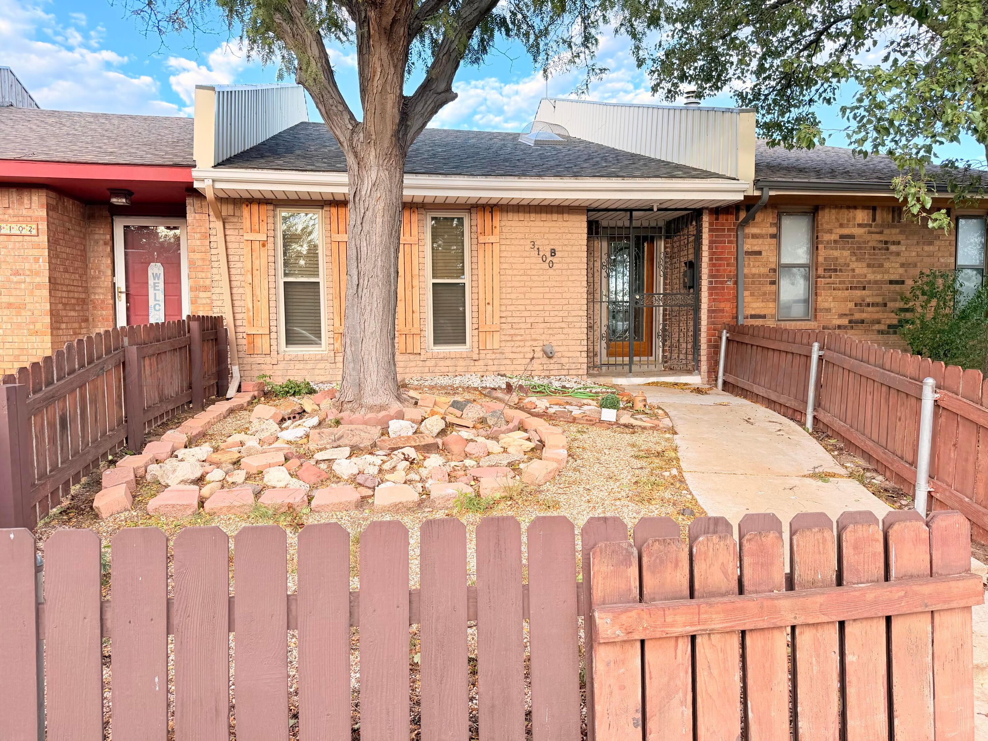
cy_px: 370
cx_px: 494
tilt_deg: -5.2
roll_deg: -2.4
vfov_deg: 56.8
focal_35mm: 24
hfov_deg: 71.6
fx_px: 685
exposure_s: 1/387
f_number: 1.78
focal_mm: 6.76
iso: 100
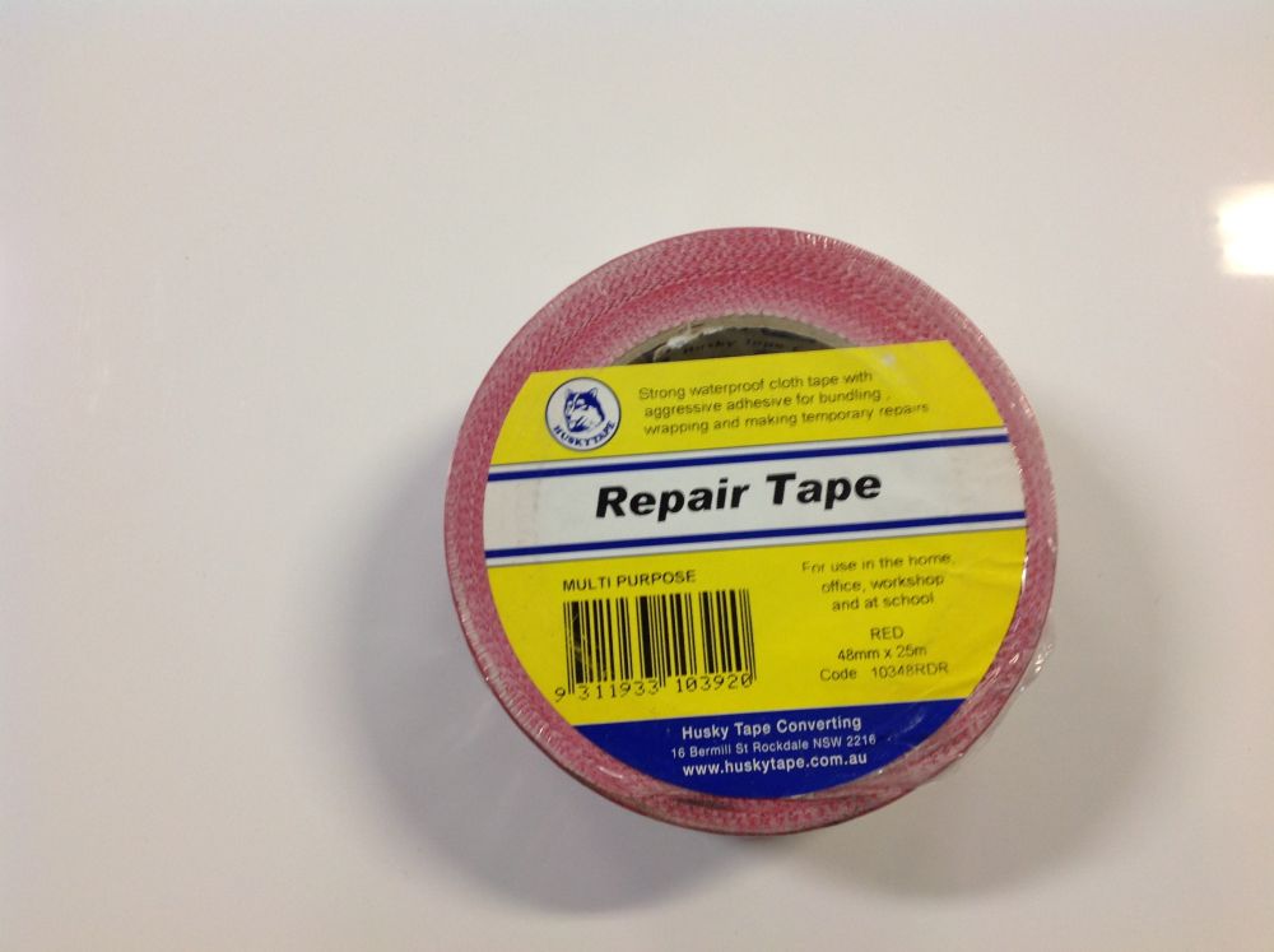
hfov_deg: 52.7
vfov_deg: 40.6
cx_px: 637
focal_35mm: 35
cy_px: 476
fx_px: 1286
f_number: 2.4
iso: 80
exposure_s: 1/17
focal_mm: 4.28
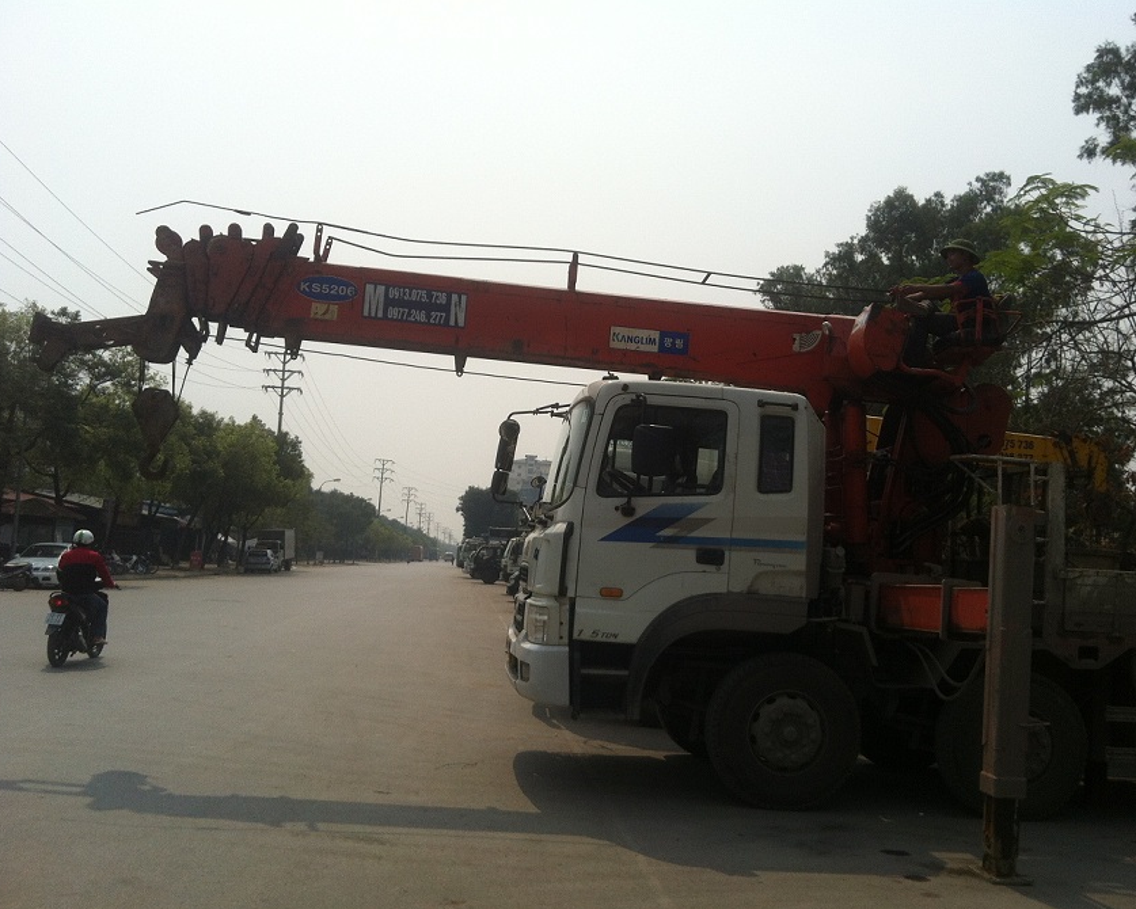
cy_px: 454
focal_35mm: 37
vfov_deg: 40.1
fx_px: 1244
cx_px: 601
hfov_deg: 49.0
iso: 80
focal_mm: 3.85
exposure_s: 1/2514
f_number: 2.8
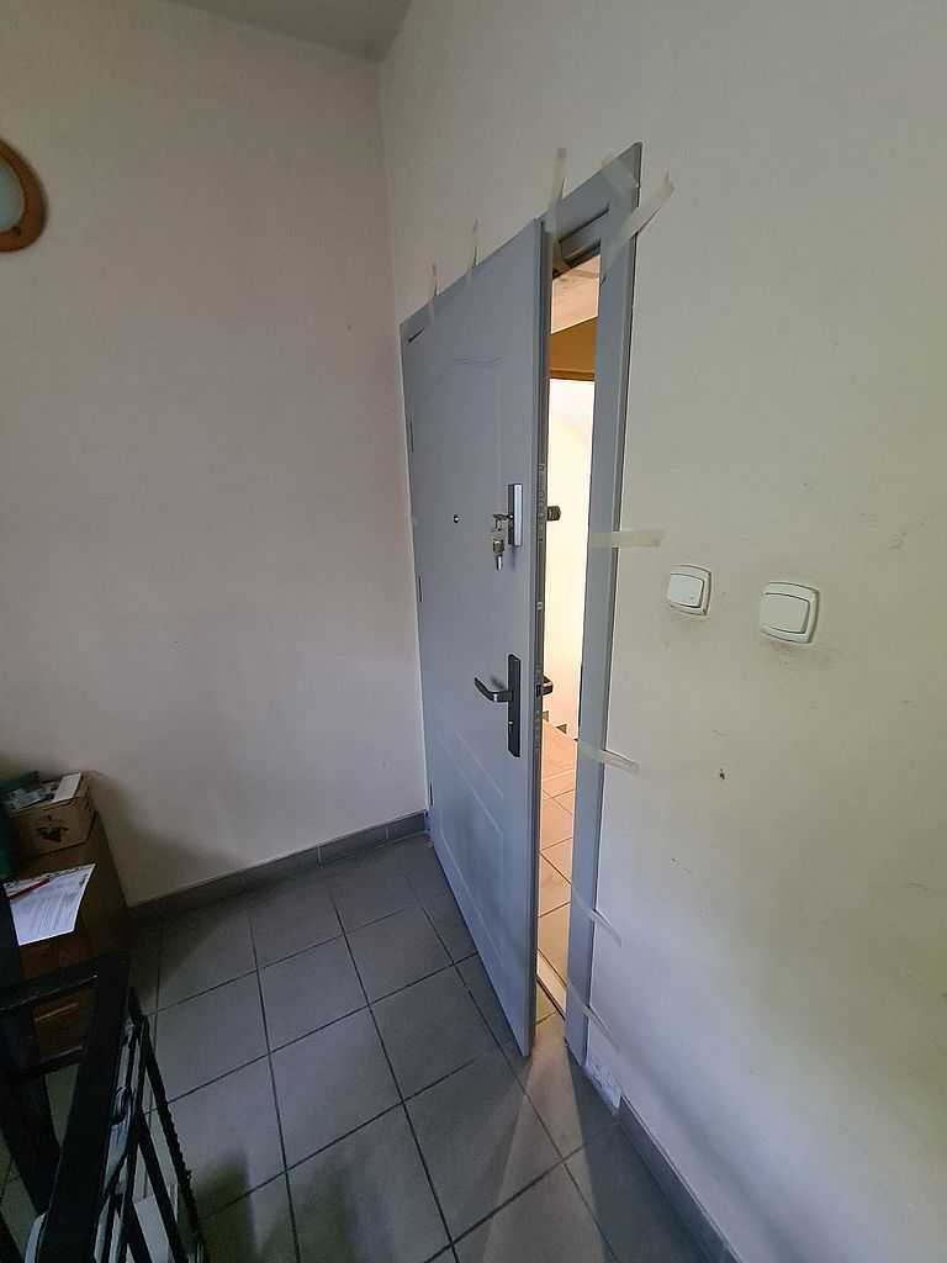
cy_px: 632
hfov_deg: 89.9
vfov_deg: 106.2
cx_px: 474
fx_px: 474
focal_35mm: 13
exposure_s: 1/33
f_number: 2.2
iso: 640
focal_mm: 2.2
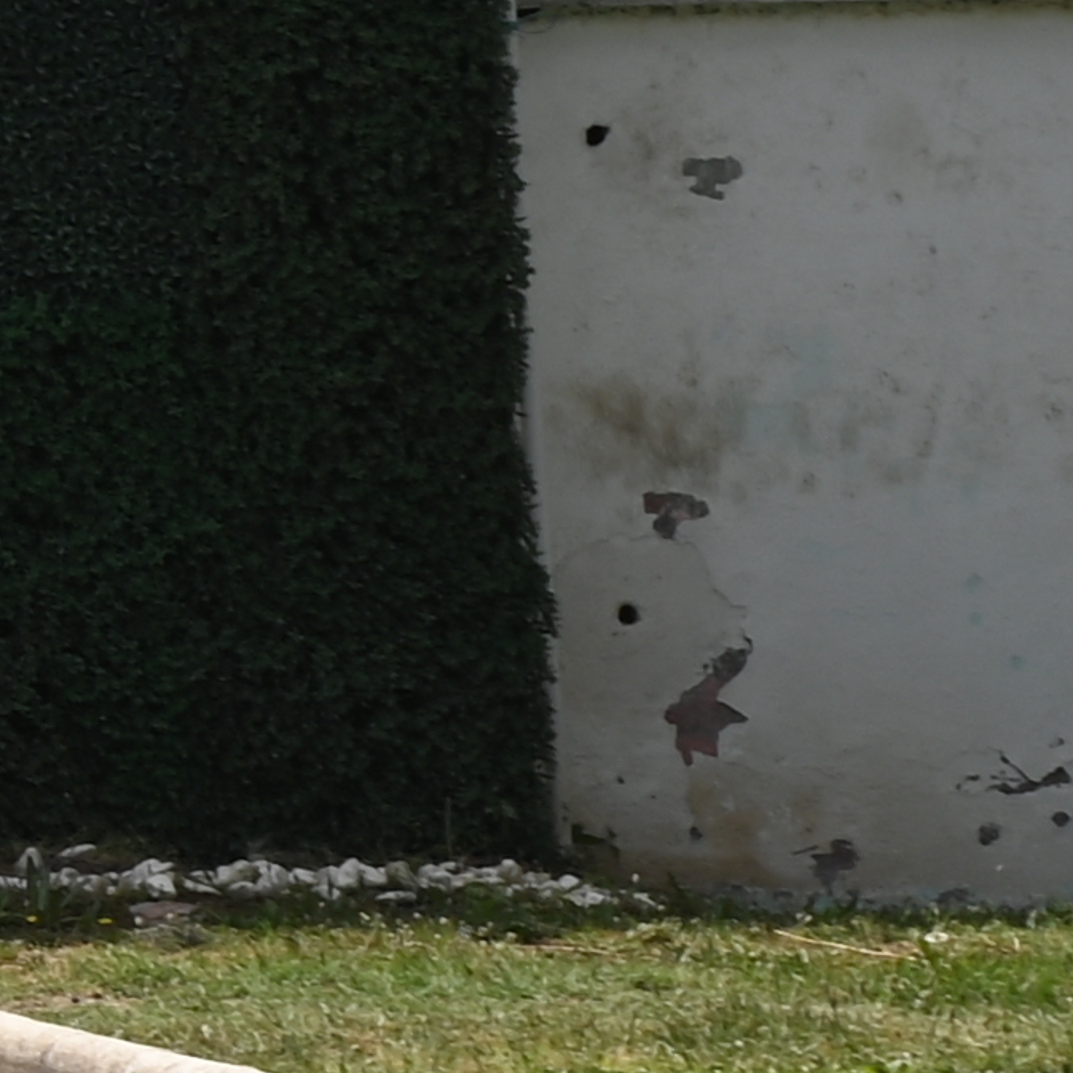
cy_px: -474
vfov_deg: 3.5
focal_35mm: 504
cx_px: -3651
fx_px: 17675
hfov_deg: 3.3
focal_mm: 66
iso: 100
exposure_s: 1/200
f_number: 10
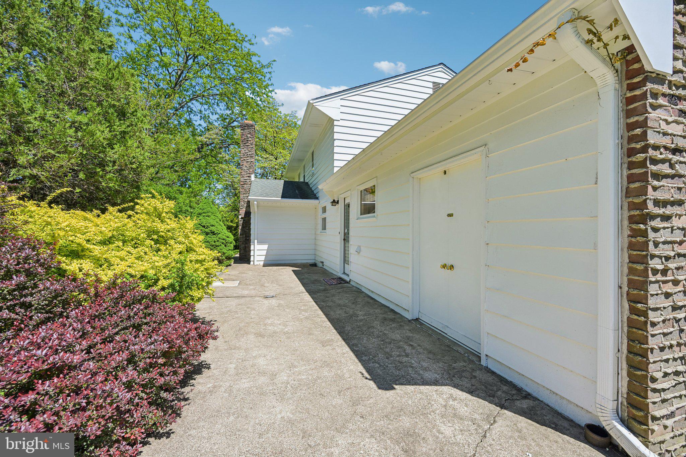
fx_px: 267
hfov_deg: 104.3
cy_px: 228
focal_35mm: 14
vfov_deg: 81.2
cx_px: 343
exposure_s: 1/160
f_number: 8
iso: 100
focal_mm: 14
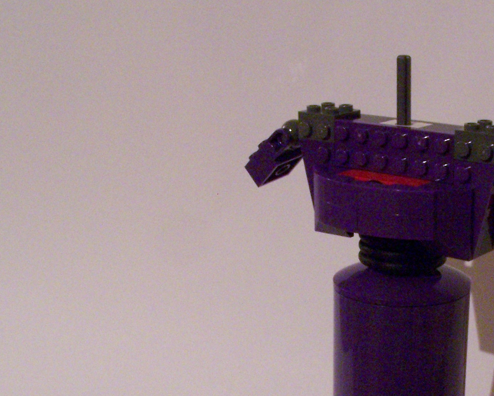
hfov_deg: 26.4
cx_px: 431
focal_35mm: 70
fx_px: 1023
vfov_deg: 21.6
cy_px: 319
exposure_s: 1/4
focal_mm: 6.3
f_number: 7.1
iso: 400
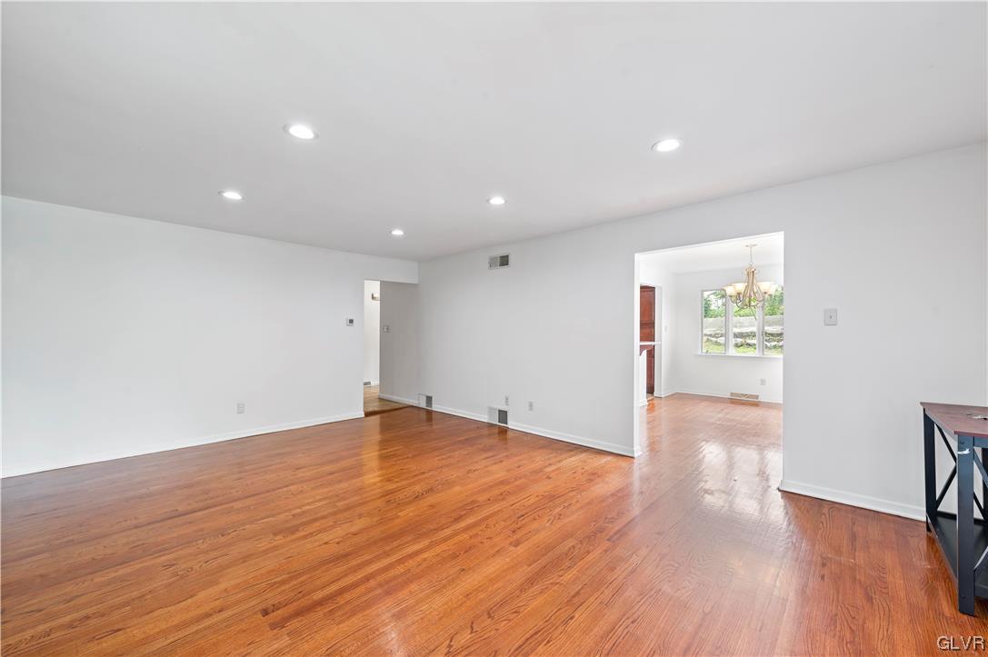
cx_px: 494
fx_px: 384
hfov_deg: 104.3
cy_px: 328
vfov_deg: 81.1
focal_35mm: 14
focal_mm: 14
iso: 320
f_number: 9
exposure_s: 1/5
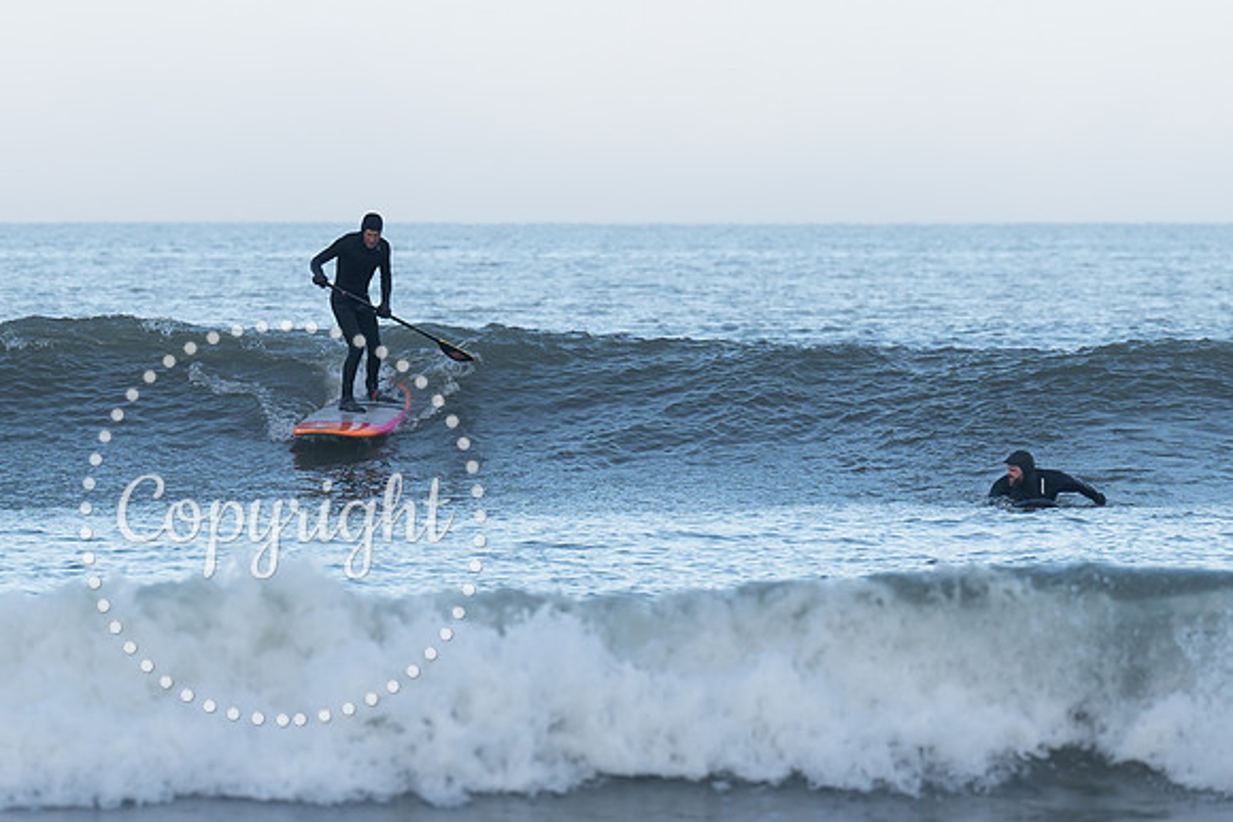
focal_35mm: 397
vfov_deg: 3.5
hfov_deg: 5.2
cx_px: 518
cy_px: 392
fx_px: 13597
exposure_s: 1/1000
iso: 250
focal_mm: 200
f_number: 4
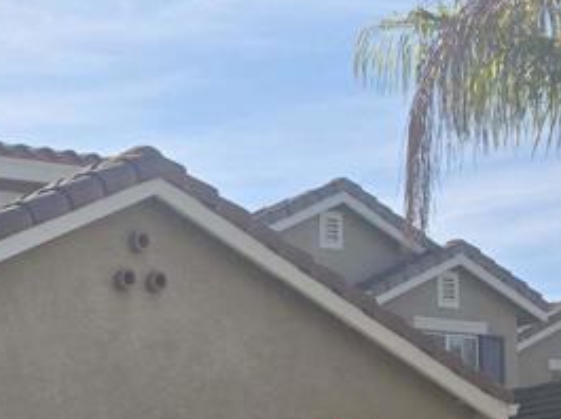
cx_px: -468
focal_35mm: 89
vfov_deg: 15.2
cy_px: 654
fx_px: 1440
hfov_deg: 17.5
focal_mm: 6.3
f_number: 1.7
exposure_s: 1/5778
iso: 80
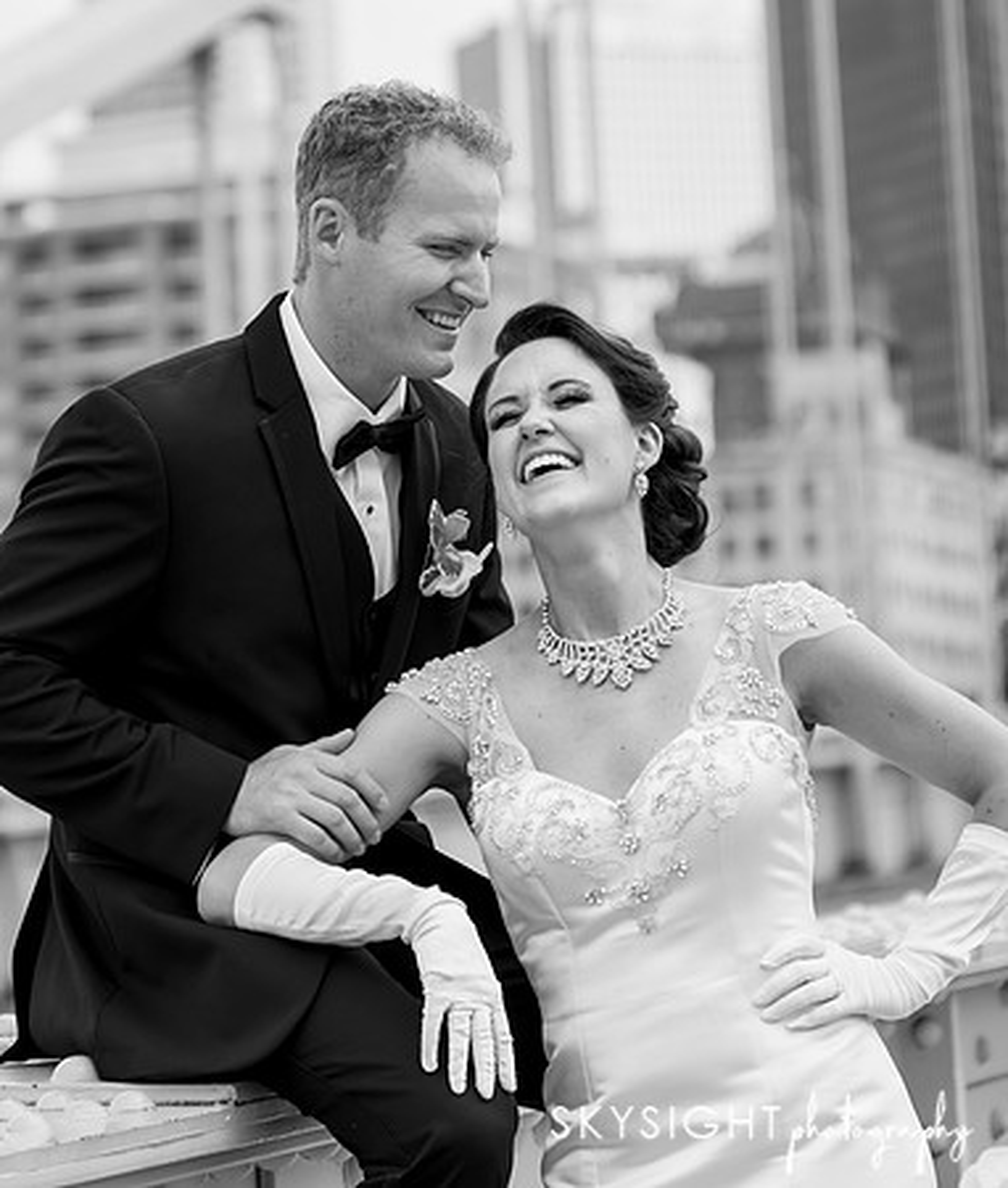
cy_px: 496
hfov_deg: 12.3
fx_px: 4678
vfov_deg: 14.5
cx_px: 279
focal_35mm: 130
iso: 200
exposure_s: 1/2000
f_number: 2.8
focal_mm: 80
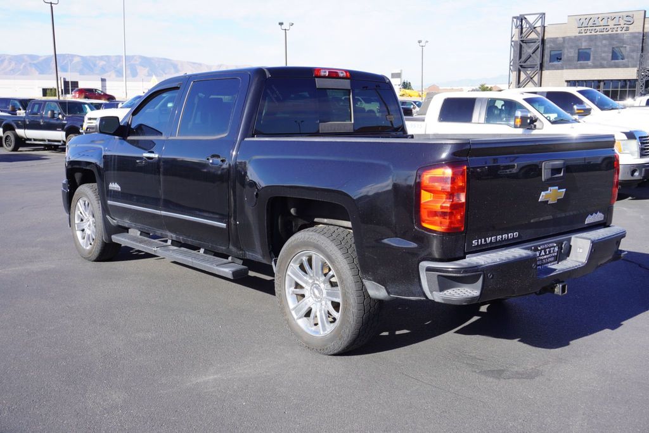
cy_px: 216
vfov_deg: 36.9
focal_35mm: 36
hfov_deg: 53.1
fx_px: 649
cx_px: 324
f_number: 6.3
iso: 100
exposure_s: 1/160
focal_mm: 24
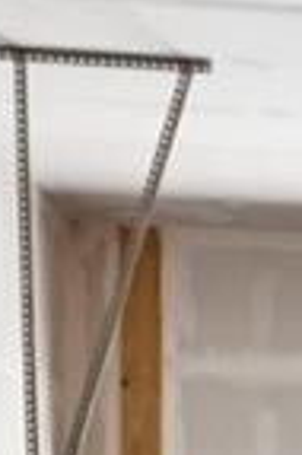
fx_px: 1980
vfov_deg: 12.6
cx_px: 1071
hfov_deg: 7.2
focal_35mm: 157
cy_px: 617
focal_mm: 14
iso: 100
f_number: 22
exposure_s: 2
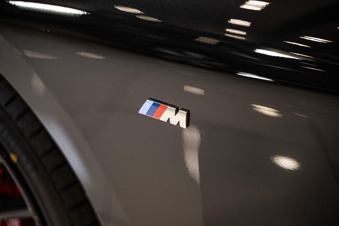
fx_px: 706
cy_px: 113
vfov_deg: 18.2
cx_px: 170
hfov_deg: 27.0
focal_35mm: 75
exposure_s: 1/160
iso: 800
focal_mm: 75
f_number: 2.8
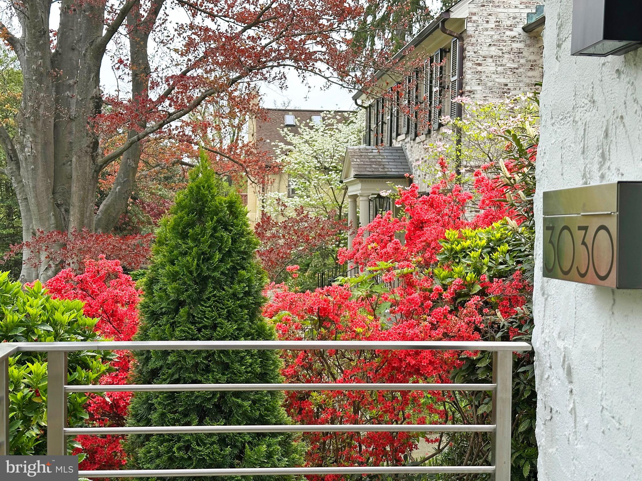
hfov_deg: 39.7
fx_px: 890
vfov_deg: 30.3
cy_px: 240
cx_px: 321
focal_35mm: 48
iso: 64
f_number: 1.78
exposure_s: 1/1009
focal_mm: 6.86
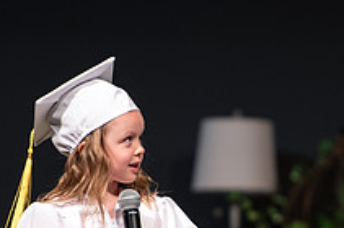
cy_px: 208
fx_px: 5257
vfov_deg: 2.5
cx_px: 253
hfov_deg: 3.7
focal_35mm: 551
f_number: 2.8
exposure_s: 1/250
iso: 500
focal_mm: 200
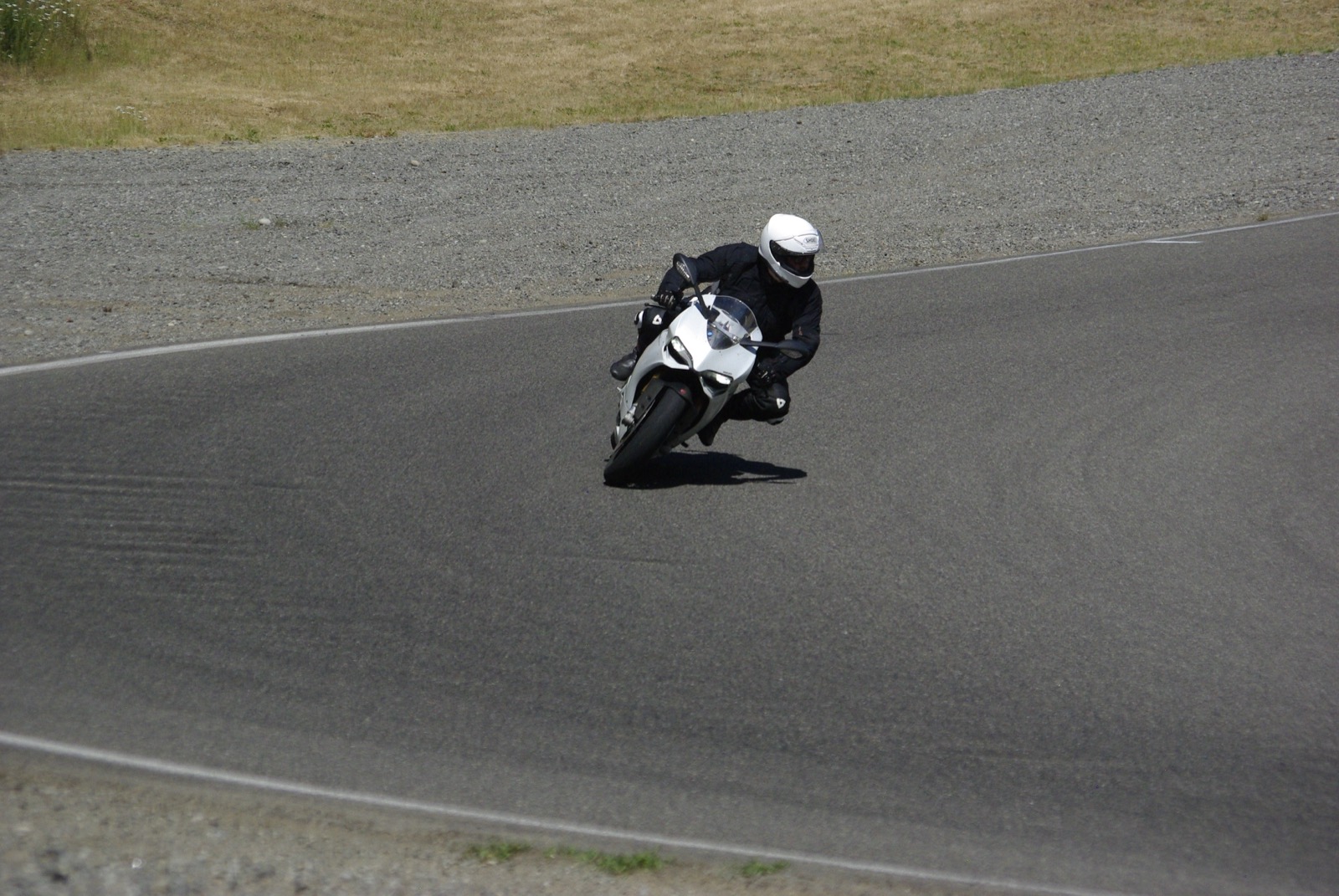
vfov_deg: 8.0
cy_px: 448
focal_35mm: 172
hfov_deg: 11.9
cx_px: 670
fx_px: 6405
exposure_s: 1/2000
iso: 800
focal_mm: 115
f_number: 6.7
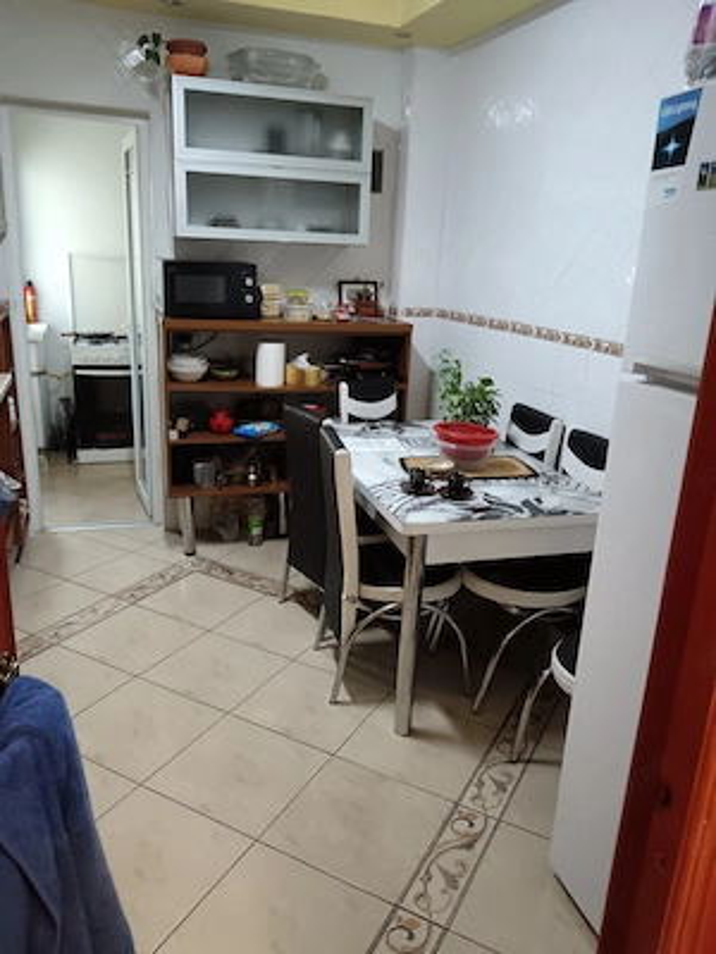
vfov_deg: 65.3
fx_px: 745
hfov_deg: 51.4
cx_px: 358
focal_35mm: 27
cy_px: 477
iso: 5251
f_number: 1.9
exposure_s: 1/100
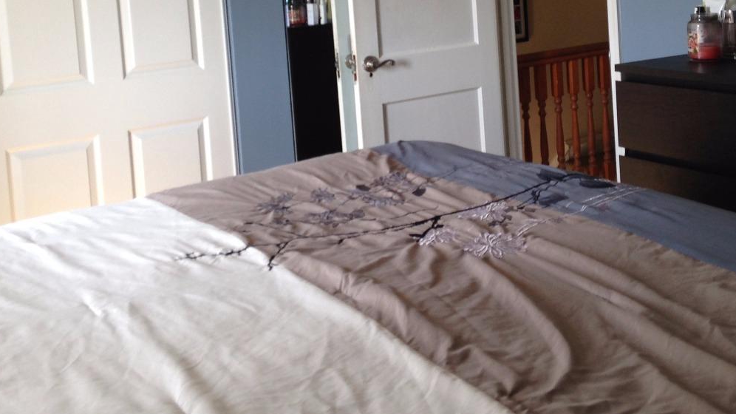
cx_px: 392
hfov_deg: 39.8
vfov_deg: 22.3
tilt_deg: -6.0
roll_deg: +4.4
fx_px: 1015
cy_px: 20
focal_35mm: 52
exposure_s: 1/24
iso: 50
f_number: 2.4
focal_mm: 4.12
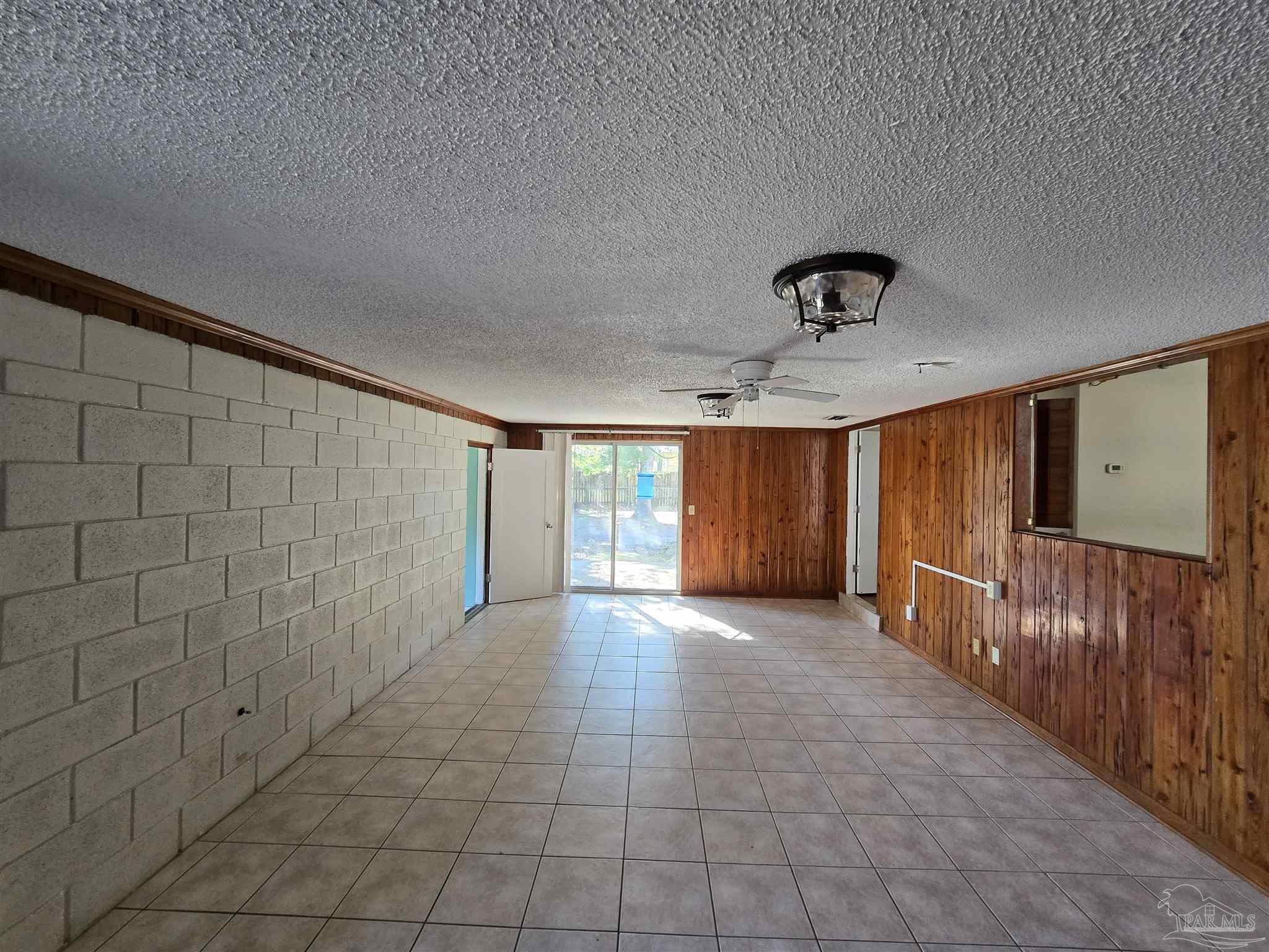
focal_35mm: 13
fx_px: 477
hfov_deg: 106.2
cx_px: 634
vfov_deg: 89.9
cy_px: 476
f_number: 2.2
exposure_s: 1/60
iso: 200
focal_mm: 2.2
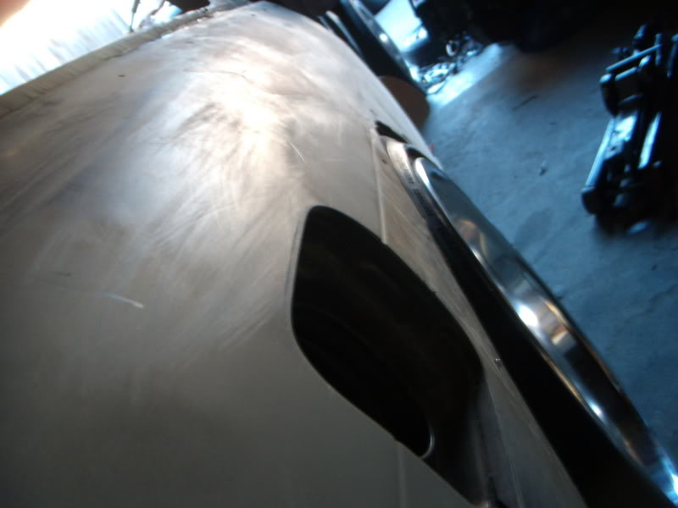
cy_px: 254
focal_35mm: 38
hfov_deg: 49.0
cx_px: 339
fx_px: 744
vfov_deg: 37.7
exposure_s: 1/8.92
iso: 100
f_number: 3.5
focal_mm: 6.4
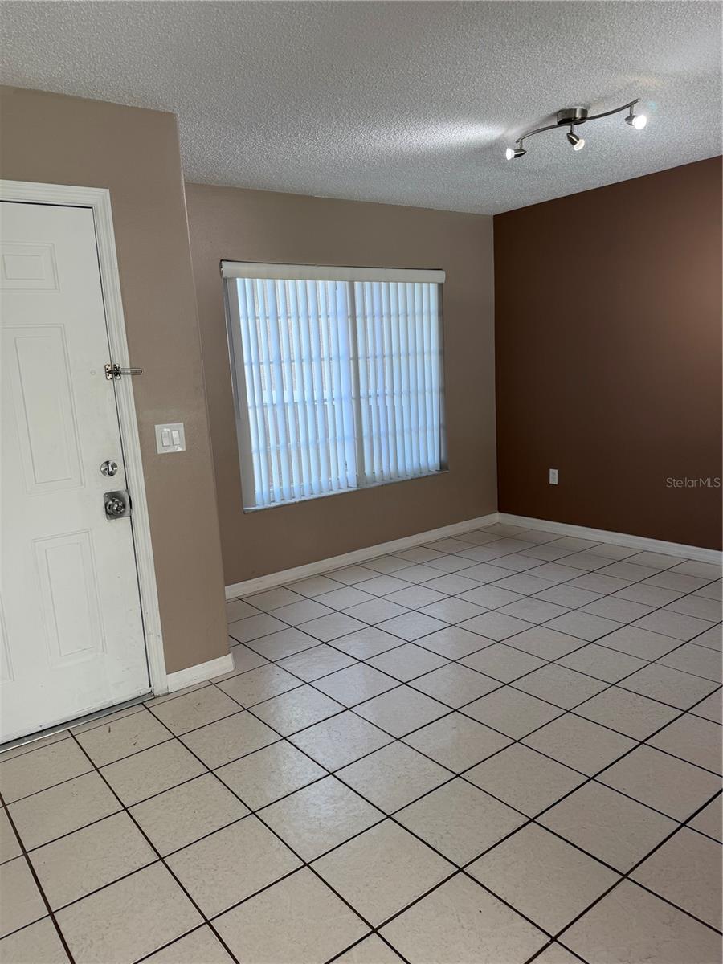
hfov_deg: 56.8
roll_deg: +3.7
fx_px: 668
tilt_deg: -9.6
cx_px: 362
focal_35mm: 24
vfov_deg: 71.6
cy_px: 482
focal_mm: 6.76
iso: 64
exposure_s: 1/120
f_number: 1.78
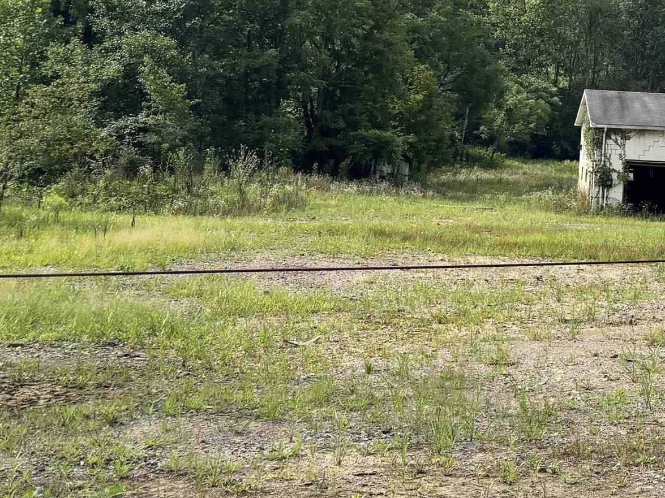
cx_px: 803
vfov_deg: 21.0
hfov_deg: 25.5
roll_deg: -2.3
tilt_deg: +4.7
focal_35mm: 68
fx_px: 1306
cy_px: 19
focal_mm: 5.96
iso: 50
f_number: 1.6
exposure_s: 1/4425
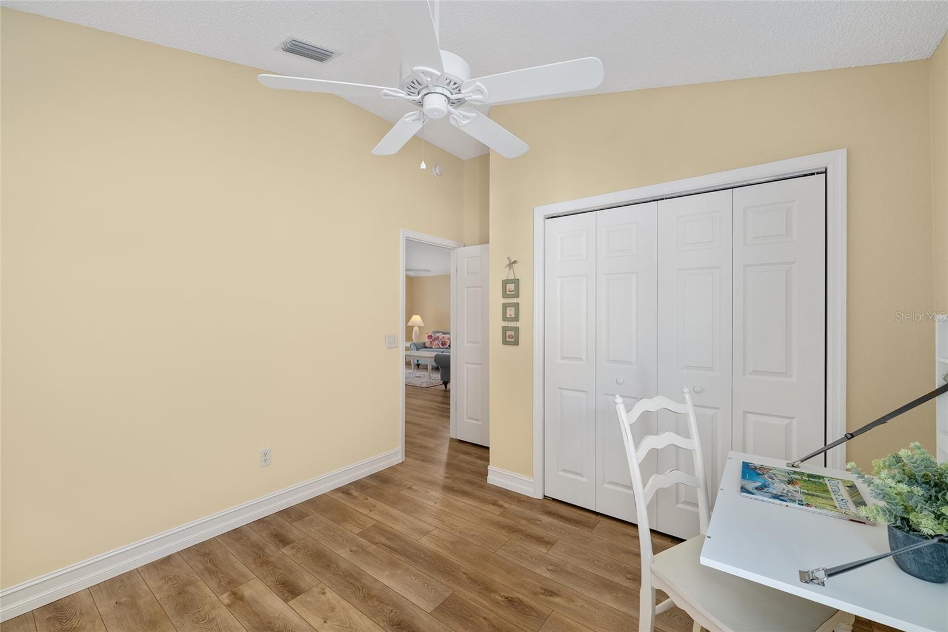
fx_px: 395
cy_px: 316
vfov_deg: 77.3
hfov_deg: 100.4
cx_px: 474
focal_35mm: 15
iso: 320
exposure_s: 1/10
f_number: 8
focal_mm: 15
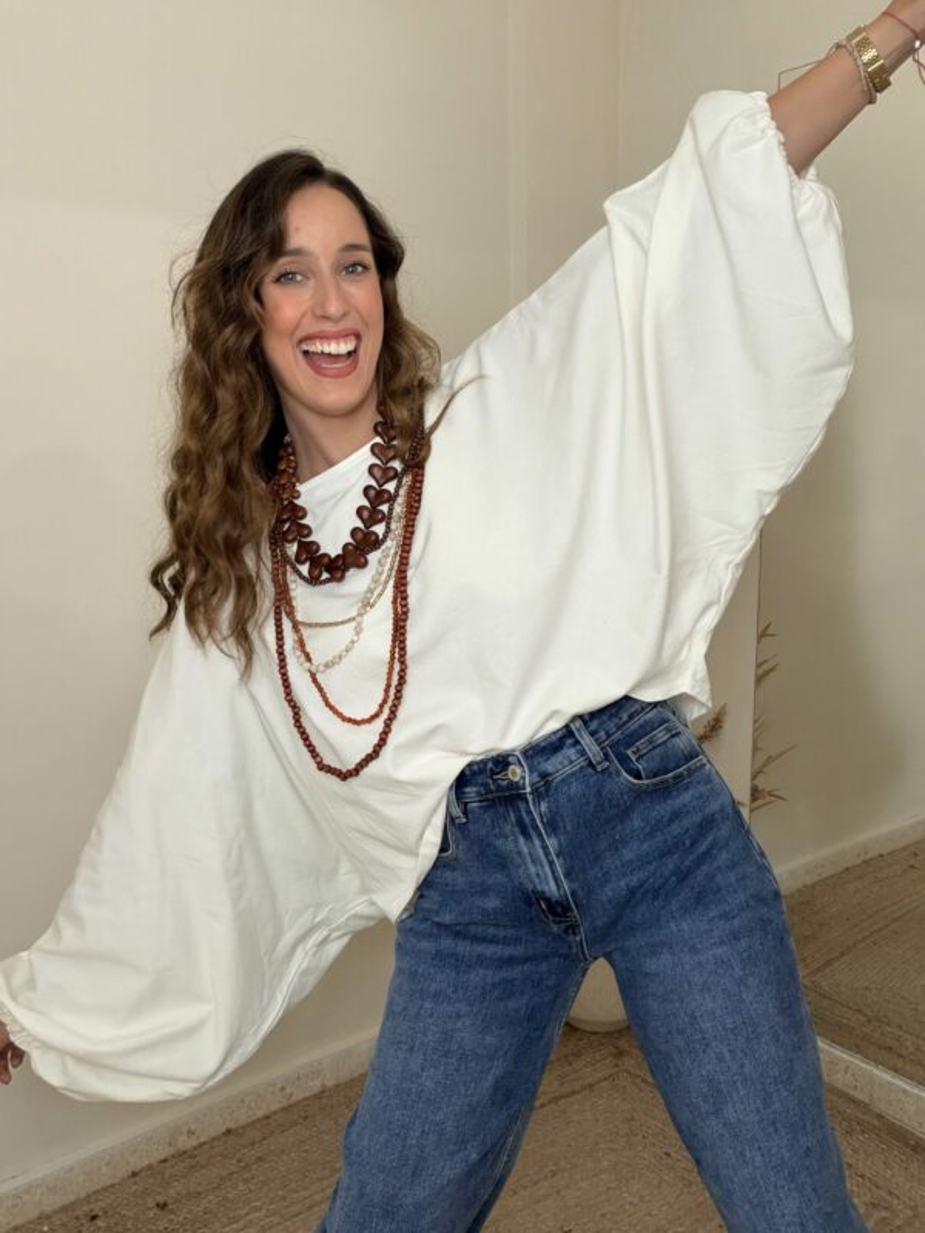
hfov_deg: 46.8
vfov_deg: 60.0
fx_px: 1069
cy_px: 616
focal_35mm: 30
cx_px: 462
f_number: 1.9
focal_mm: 2.71
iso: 100
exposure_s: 1/60
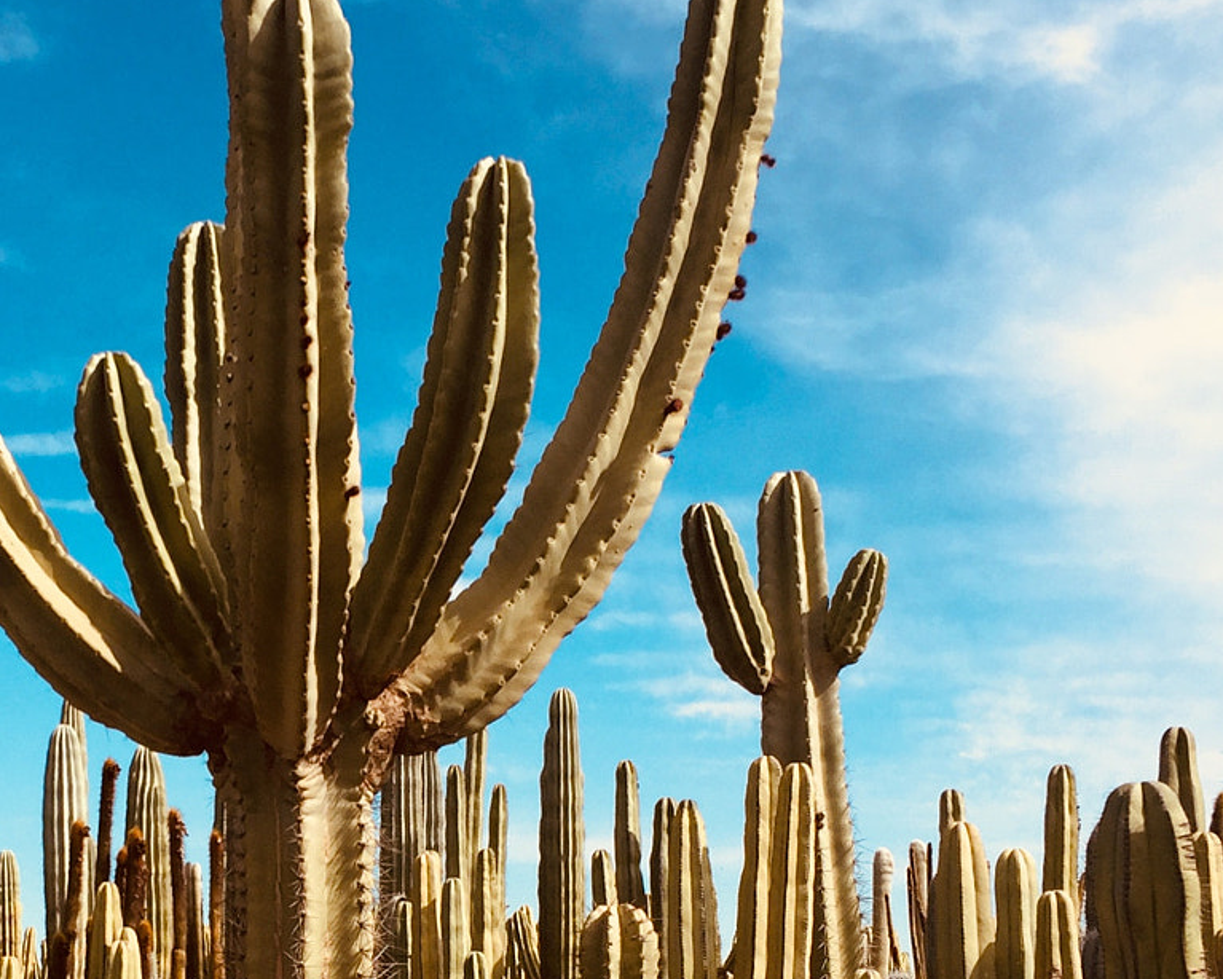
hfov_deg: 31.0
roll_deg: -3.6
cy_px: 845
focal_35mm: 59
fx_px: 2136
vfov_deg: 25.2
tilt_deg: +4.9
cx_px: 217
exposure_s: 1/1647
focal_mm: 4.15
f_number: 2.2
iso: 32
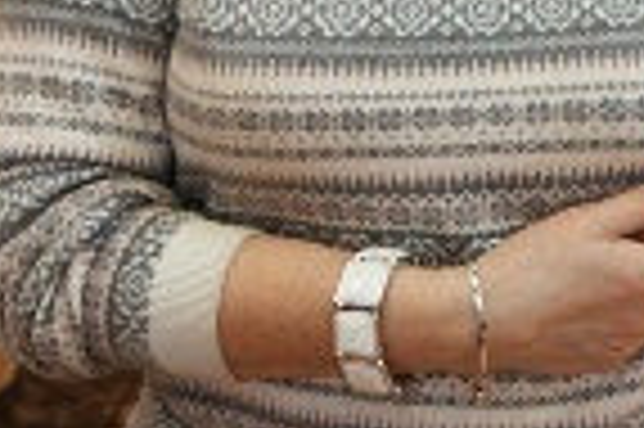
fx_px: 3780
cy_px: -214
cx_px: 603
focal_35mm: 212
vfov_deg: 6.4
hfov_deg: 9.7
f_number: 5.6
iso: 2500
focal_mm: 45
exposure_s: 1/125
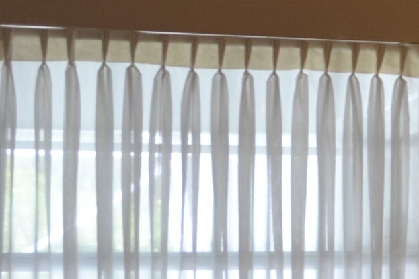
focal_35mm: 130
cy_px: 165
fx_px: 1513
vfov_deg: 10.5
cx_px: 841
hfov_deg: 13.5
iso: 400
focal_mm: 18
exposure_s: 1/80
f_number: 4.5
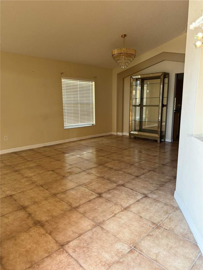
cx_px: 102
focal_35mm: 24
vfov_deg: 71.6
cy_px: 135
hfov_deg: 56.8
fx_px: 188
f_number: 1.78
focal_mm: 6.76
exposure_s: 1/121
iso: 160
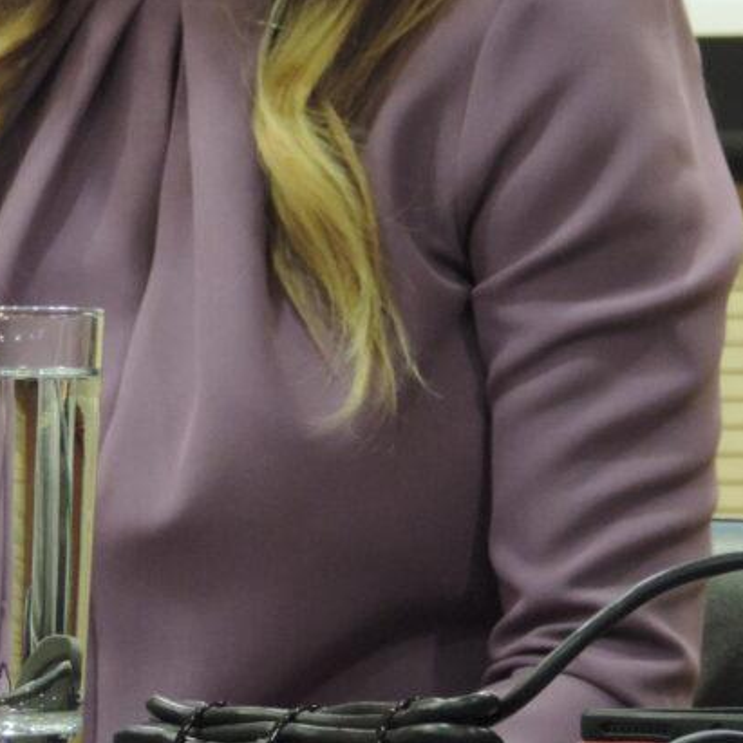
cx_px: 148
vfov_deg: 3.5
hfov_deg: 3.5
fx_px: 12045
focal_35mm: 496
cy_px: -65
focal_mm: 40.1
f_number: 4.6
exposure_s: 1/13
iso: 800
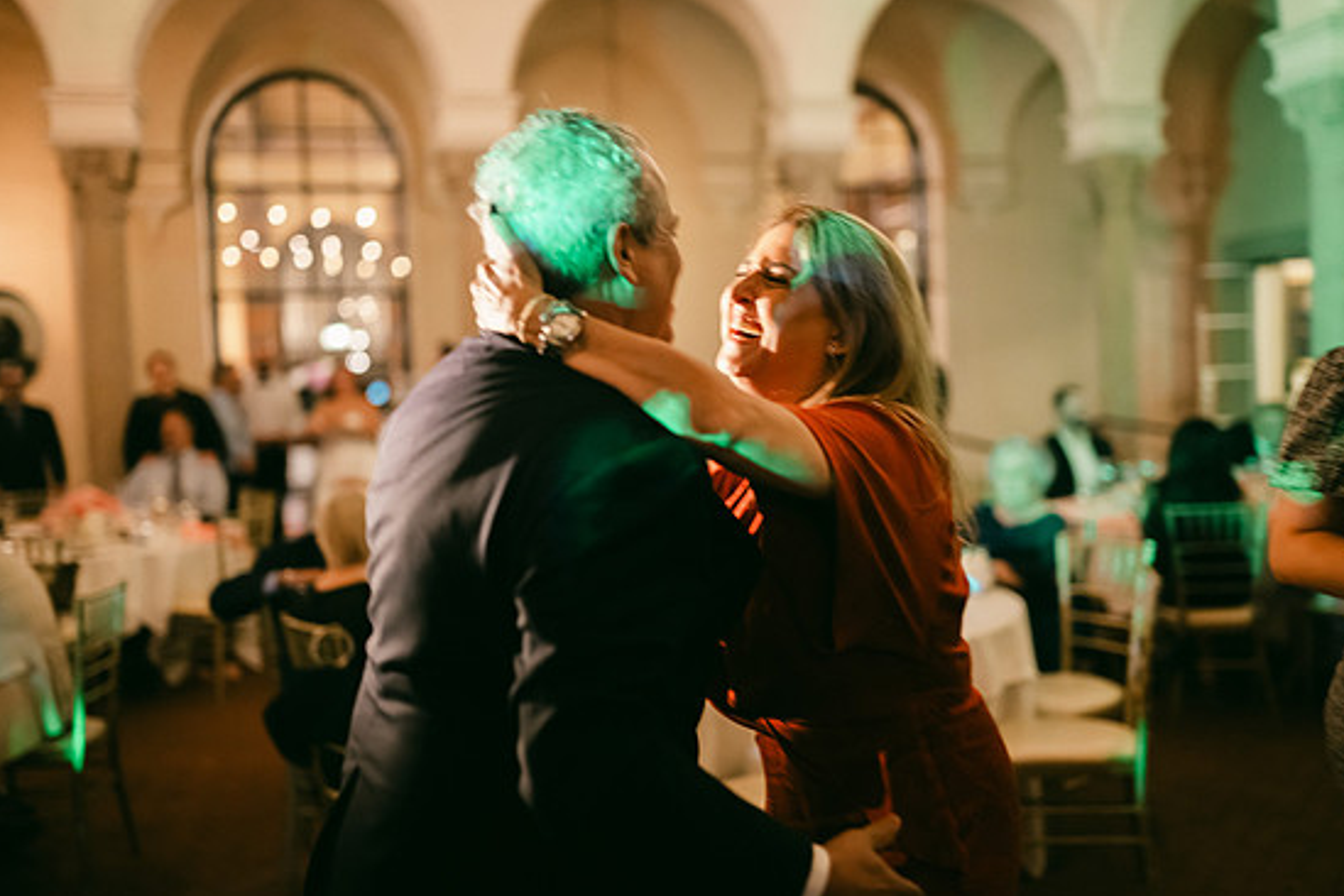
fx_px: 1381
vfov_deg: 35.9
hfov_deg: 51.9
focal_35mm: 37
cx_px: 681
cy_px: 464
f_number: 1.2
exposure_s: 1/125
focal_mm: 35
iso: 2200
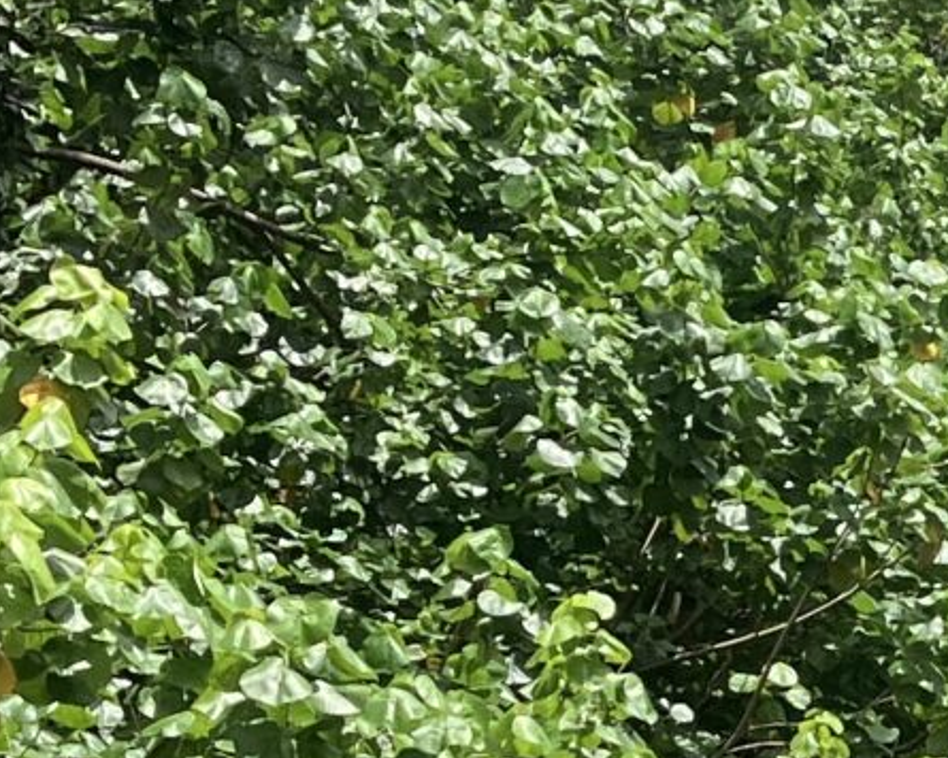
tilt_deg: +3.1
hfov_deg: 10.9
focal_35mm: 167
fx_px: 4686
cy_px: 992
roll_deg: -0.8
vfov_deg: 9.1
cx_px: 1623
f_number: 1.8
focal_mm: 3.99
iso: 32
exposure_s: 1/1715
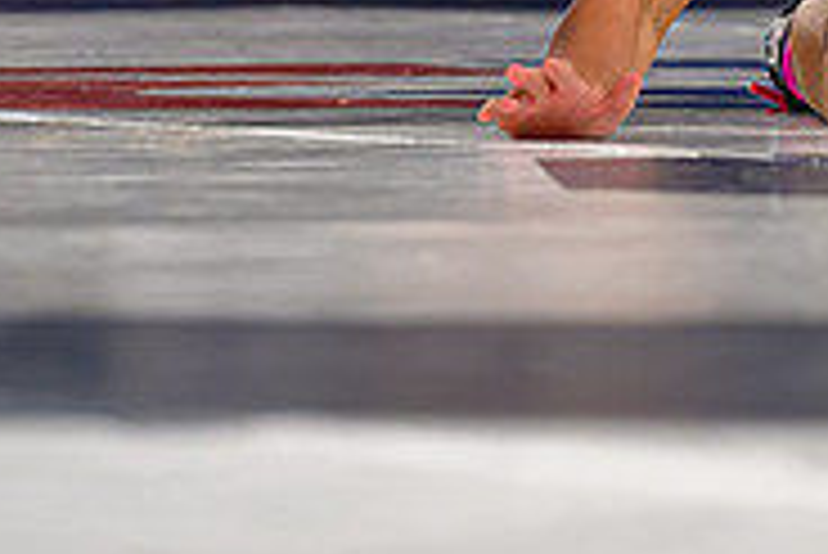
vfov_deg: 2.8
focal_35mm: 494
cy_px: -246
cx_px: 976
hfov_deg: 4.2
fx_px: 11371
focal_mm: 98
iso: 1800
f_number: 2.8
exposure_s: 1/800
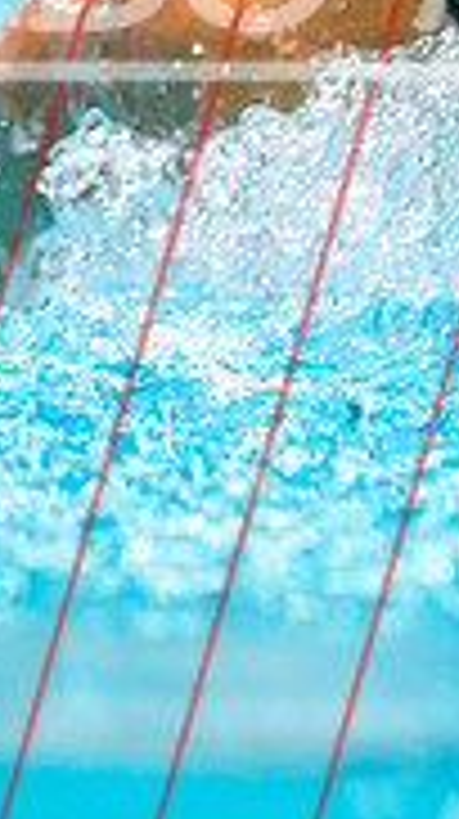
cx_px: 971
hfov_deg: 0.8
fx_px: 33327
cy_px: 334
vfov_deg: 1.4
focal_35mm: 1536
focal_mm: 300
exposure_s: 1/1000
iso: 2500
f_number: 2.8
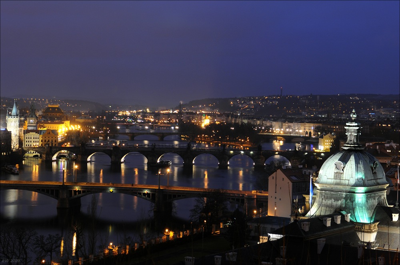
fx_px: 915
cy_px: 132
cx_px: 200
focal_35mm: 82
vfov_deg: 16.5
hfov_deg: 24.6
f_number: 6.3
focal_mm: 55
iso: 250
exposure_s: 5
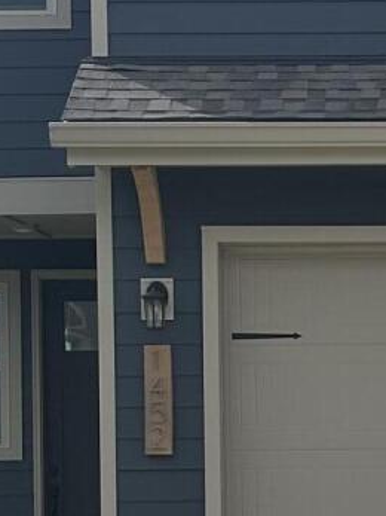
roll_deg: -0.2
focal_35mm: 150
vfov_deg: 13.0
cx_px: 465
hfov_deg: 9.7
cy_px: 507
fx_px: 2232
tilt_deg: -1.1
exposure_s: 1/6211
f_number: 1.5
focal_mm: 5.7
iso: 50
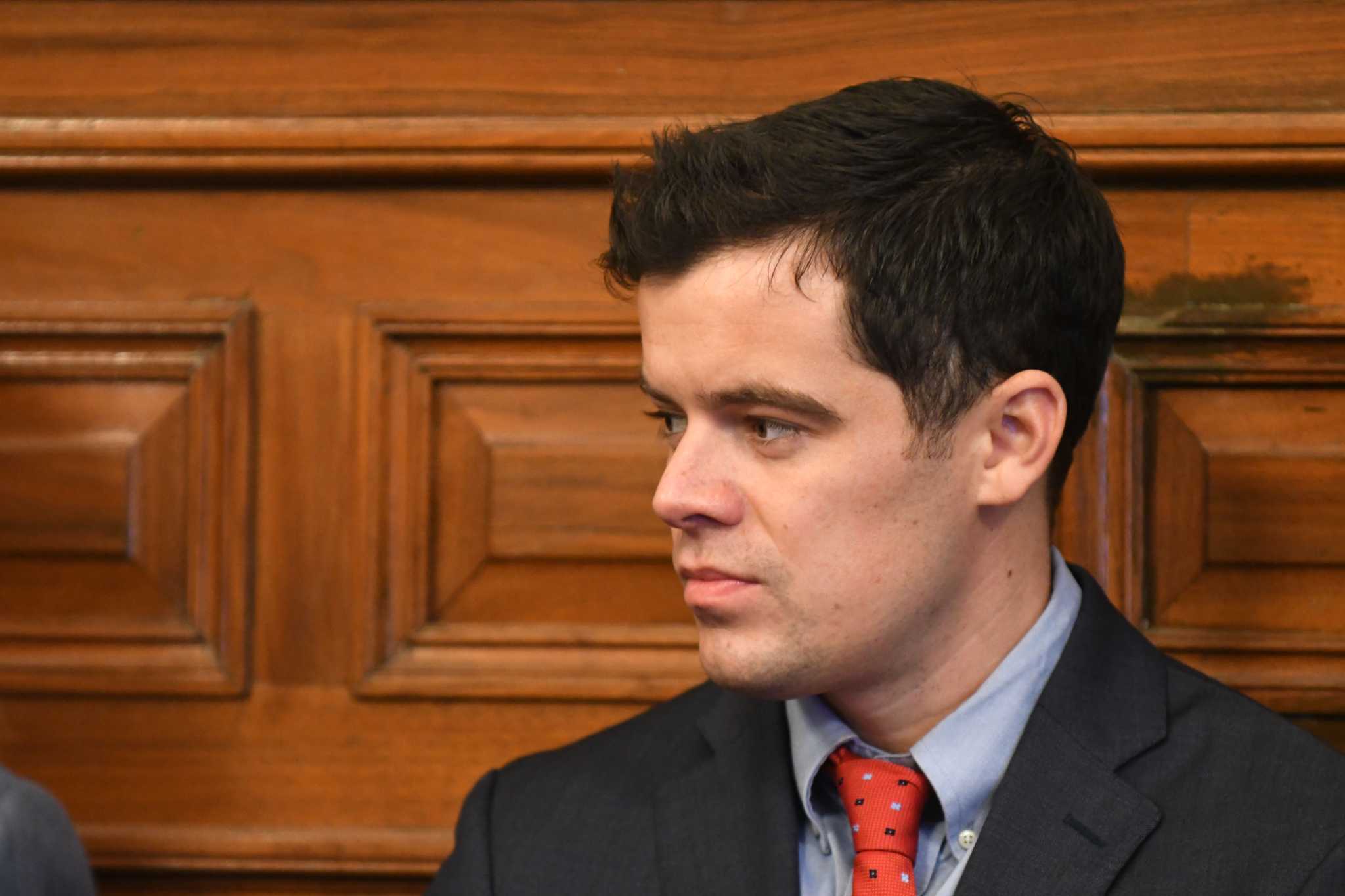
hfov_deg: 6.9
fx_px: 11207
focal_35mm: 300
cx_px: 672
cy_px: 448
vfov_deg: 4.6
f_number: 2.8
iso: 4000
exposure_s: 1/125
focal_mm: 200
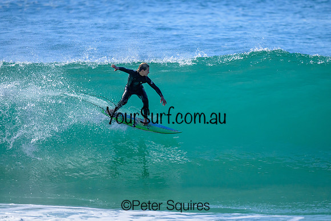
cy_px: 110
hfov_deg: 2.6
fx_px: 7357
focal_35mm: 800
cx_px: 166
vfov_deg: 1.7
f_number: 6.3
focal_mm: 800
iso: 3600
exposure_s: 1/2000
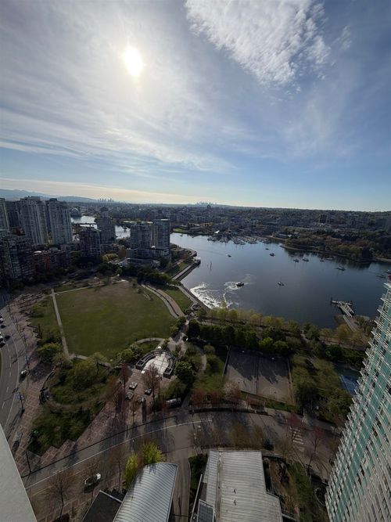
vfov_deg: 102.1
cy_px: 261
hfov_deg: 85.7
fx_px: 211
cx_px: 196
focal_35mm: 14
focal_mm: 2.22
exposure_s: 1/2320
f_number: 2.2
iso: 20
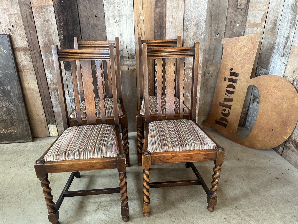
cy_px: 112
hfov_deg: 71.6
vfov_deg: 56.8
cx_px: 149
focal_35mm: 24
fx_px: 207
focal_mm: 6.86
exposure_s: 1/60
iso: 250
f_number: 1.78
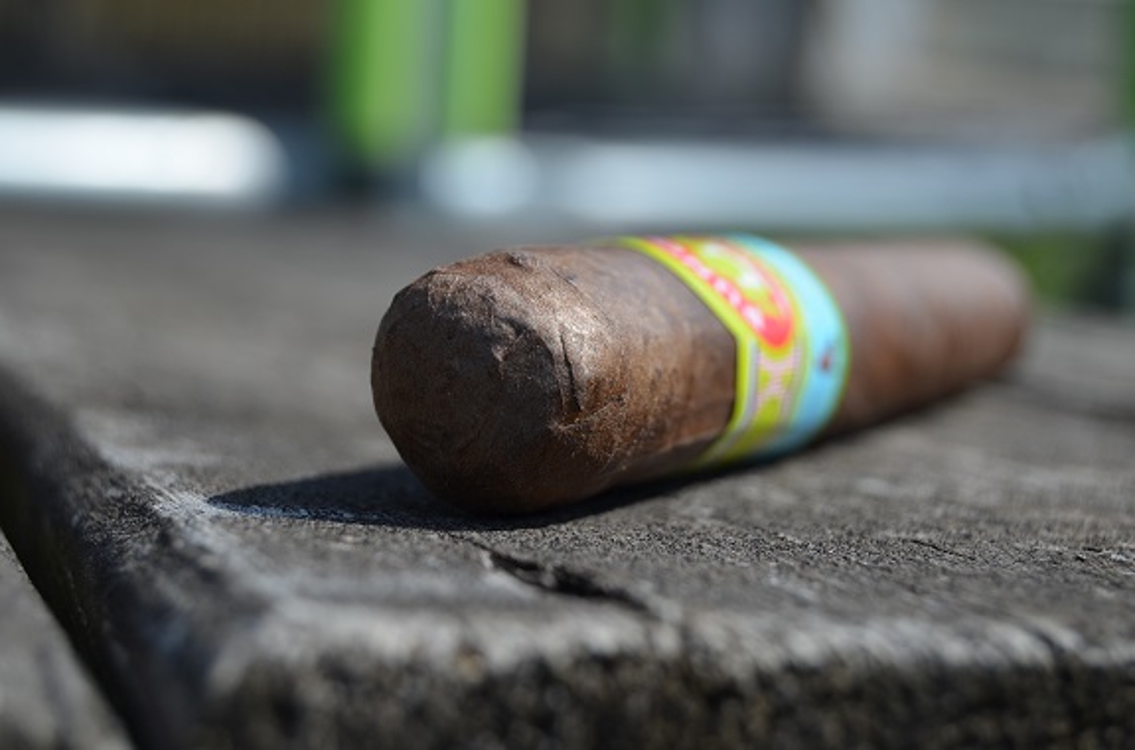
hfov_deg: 24.7
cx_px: 568
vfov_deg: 16.5
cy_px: 375
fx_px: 2594
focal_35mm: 82
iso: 100
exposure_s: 1/400
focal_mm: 55
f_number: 8
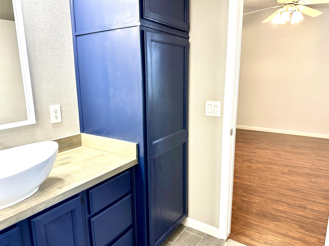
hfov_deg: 71.6
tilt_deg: -10.4
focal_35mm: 24
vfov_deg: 56.8
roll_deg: +0.2
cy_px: 123
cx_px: 164
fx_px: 228
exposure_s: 1/60
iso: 160
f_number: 1.78
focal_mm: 6.86
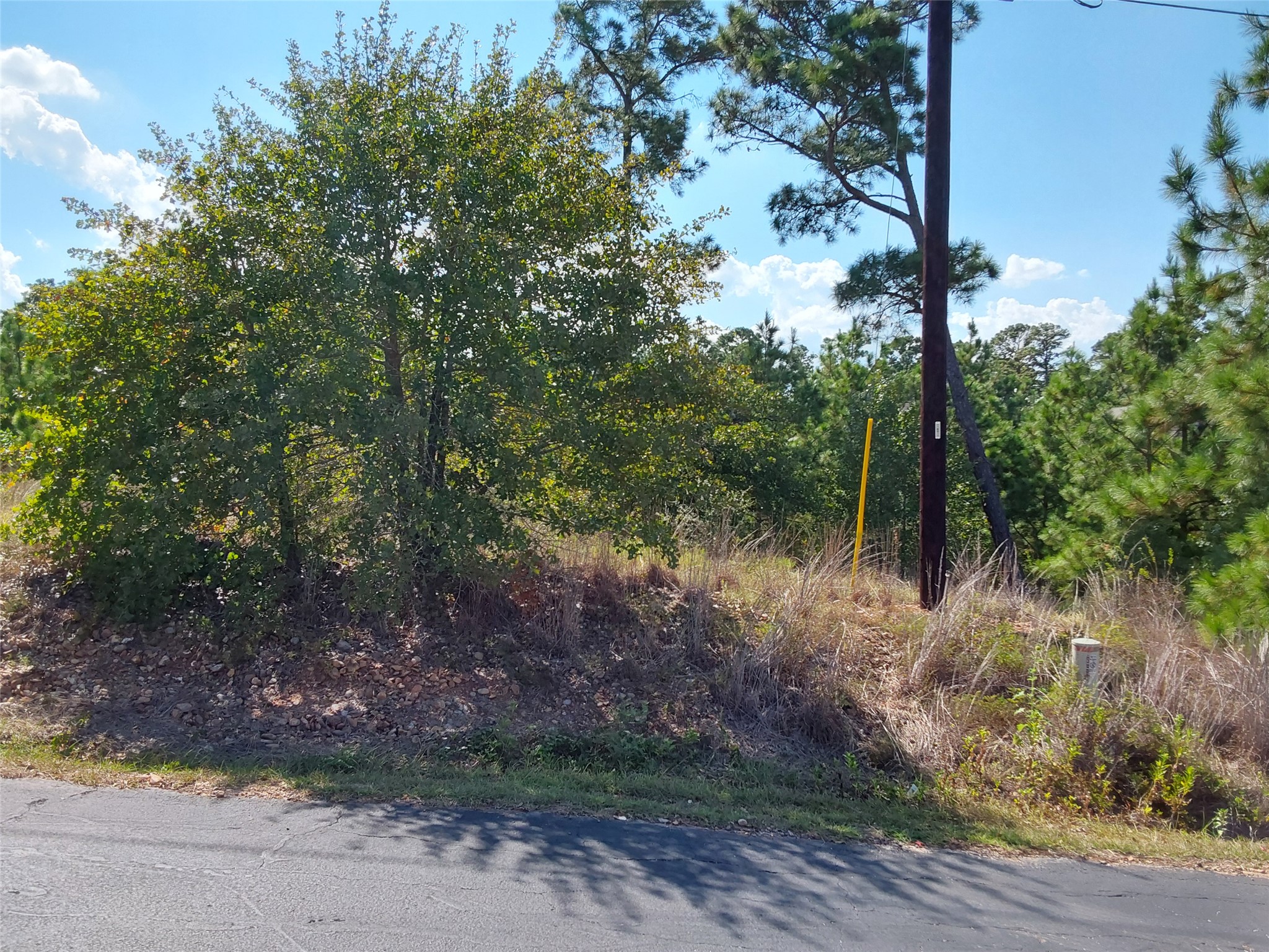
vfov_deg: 49.7
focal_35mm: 28
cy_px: 476
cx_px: 634
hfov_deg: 63.4
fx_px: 1026
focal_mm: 2.91
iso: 50
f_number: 1.9
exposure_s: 1/1172
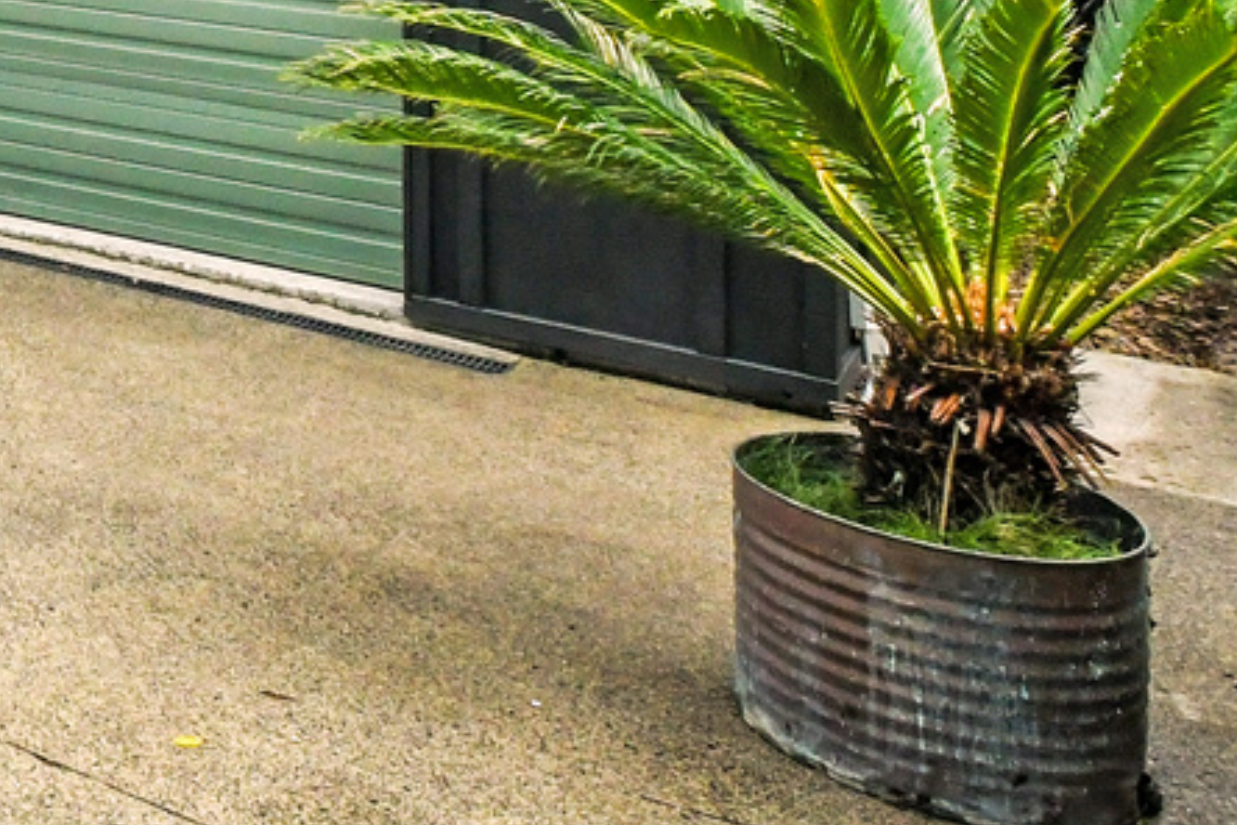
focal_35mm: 54
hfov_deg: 28.6
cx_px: -454
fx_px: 1855
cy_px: -277
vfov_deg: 22.2
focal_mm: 10
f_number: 10
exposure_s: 1/250
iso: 1000
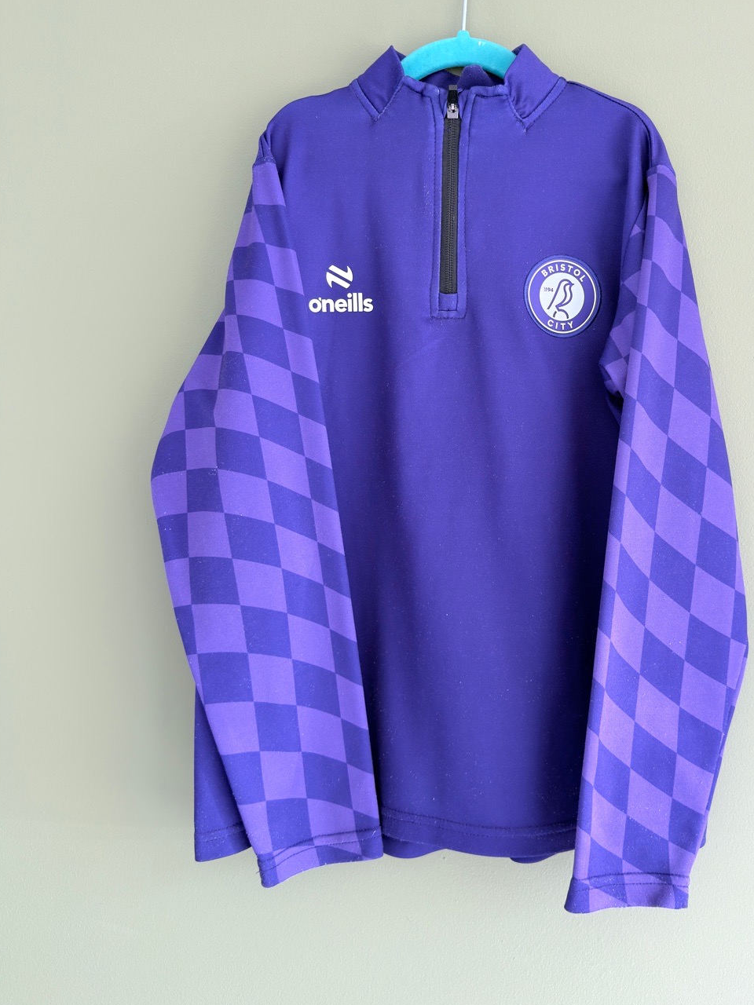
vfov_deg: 59.8
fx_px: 871
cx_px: 466
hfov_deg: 46.4
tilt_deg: -0.4
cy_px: 444
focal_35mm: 30
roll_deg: -0.1
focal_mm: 6.76
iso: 100
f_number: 1.78
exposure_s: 1/68
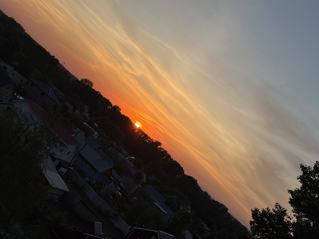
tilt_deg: +3.0
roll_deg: -41.7
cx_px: 160
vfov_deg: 28.0
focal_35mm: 52
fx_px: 479
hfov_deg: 36.8
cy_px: 120
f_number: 1.6
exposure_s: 1/1667
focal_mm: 5.96
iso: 32
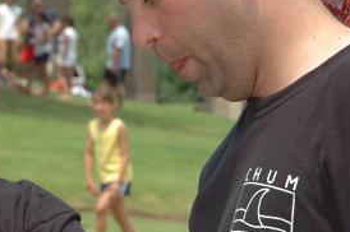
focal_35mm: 272
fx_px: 2641
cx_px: 63
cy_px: 170
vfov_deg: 5.0
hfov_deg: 7.6
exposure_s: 1/500
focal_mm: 62
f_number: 7.1
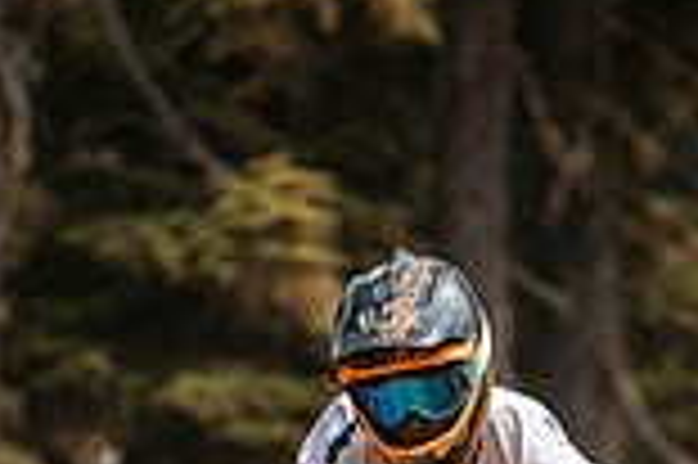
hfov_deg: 2.4
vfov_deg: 1.6
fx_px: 16347
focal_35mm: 844
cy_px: 916
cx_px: 405
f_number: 2.8
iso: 200
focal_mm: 200
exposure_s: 1/1600
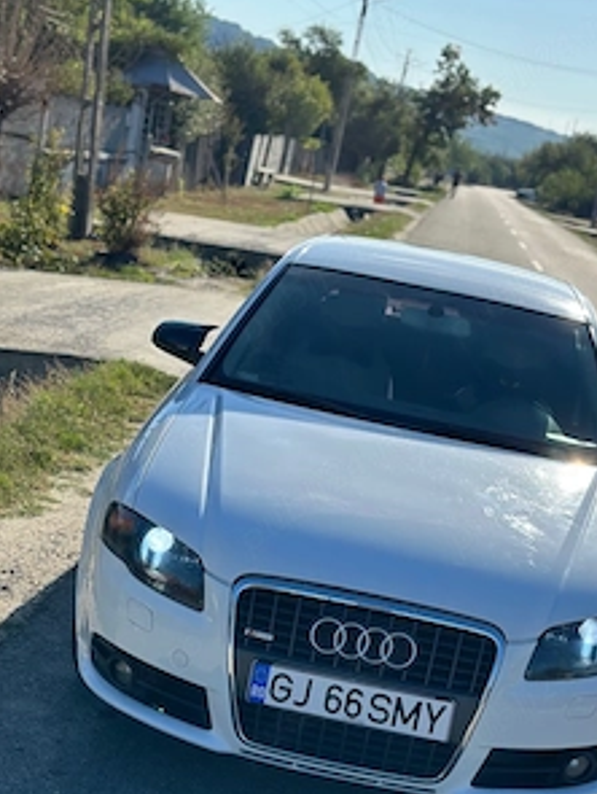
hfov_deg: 22.6
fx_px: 1491
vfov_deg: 29.6
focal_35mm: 65
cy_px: 519
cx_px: 379
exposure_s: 1/5882
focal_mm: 6.86
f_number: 1.78
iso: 100
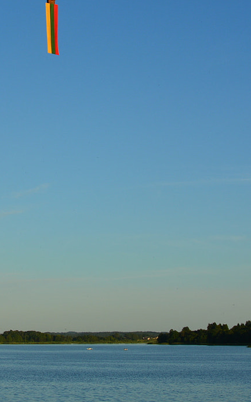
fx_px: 1083
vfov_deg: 20.9
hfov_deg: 13.0
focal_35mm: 99
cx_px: -20
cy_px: 138
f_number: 11
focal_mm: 28
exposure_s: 1/125
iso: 125
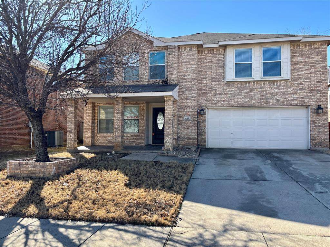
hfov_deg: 67.3
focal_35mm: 26
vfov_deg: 53.1
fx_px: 248
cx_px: 165
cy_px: 124
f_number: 1.6
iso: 50
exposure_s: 1/1164
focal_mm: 5.96
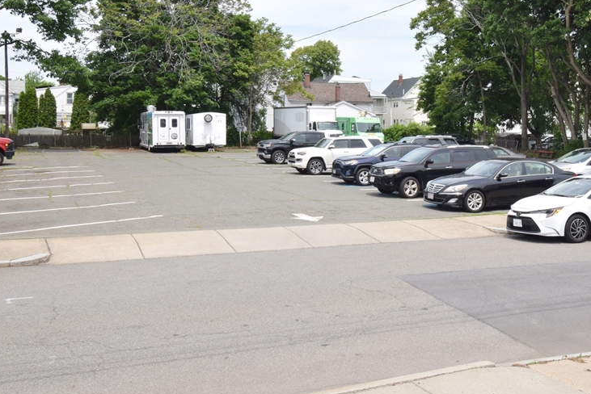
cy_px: 138
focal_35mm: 42
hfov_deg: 45.9
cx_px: 378
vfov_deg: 31.7
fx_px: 690
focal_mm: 20
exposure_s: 1/200
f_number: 16
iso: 400
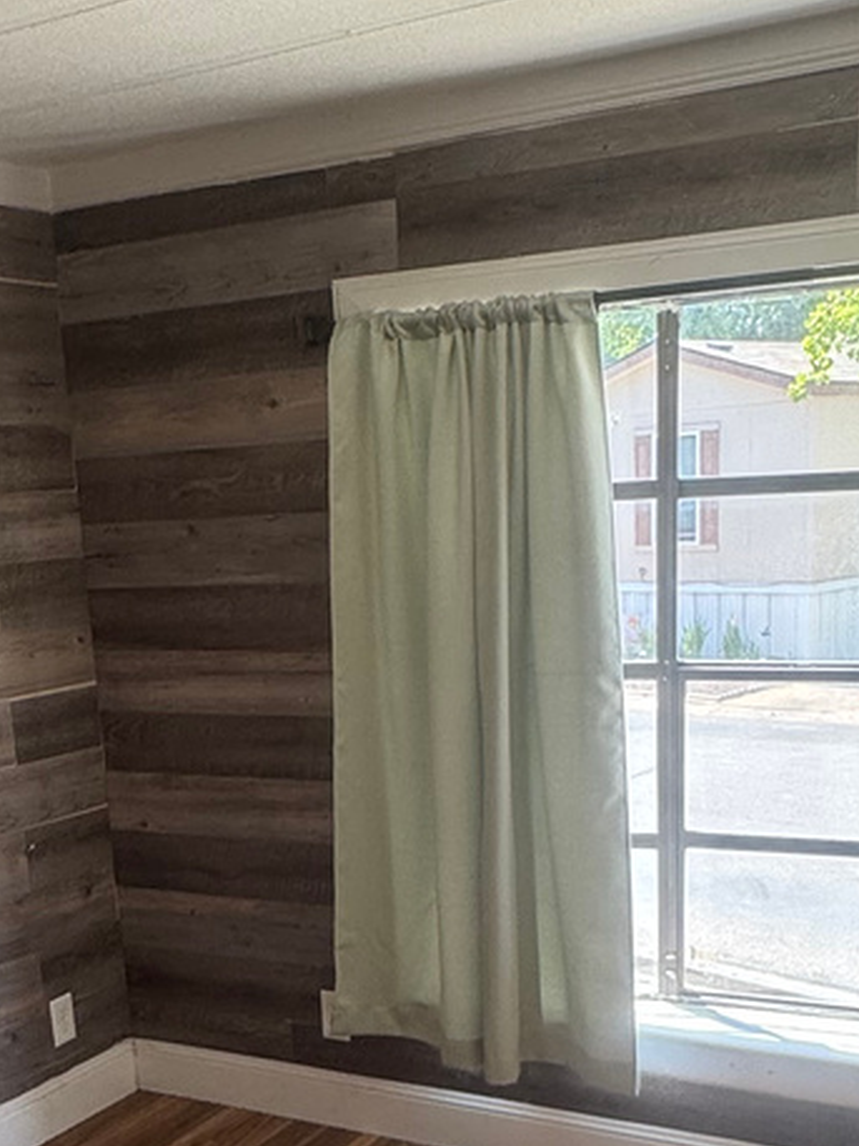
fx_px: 1557
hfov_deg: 30.7
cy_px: 918
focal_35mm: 47
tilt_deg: -15.3
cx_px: 328
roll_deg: +3.9
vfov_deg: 38.9
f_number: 2.2
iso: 64
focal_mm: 2.22
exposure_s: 1/120
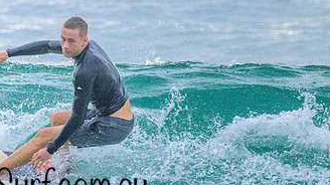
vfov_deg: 0.7
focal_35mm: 1719
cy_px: 155
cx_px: -3
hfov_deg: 1.3
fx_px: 15032
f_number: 11
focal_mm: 800
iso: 5000
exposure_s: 1/2000
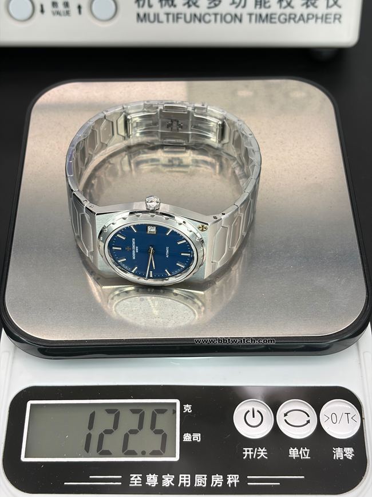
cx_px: 186
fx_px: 745
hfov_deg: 28.0
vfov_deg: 36.8
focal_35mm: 52
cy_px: 248
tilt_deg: -54.0
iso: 32
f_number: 1.6
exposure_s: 1/386
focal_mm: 5.96
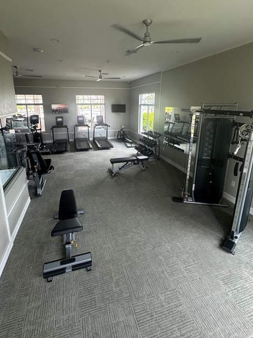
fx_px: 166
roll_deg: +0.5
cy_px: 139
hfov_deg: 74.6
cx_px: 117
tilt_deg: -12.1
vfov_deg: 90.1
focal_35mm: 17
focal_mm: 2.22
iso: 100
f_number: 2.2
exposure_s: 1/99
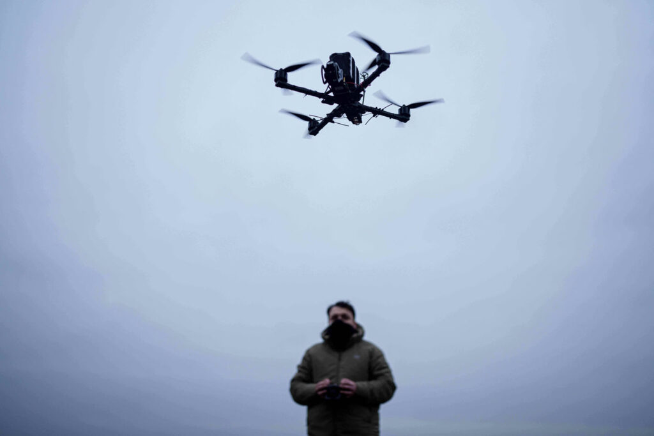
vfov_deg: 37.9
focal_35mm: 35
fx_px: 636
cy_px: 218
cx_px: 327
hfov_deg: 54.4
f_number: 1.4
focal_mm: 35
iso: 400
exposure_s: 1/2500
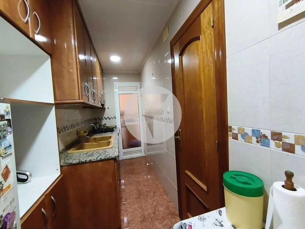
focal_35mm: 15
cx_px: 152
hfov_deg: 98.1
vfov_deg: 81.8
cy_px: 114
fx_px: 132
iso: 500
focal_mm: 1.65
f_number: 2.2
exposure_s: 1/33.3
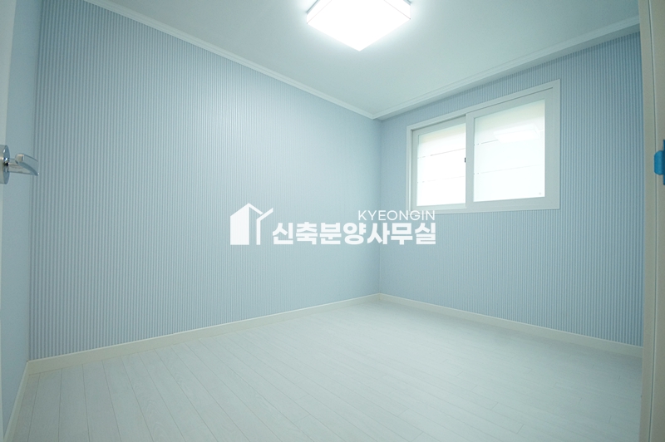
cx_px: 332
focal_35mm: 15
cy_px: 221
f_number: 5.6
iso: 800
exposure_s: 1/60
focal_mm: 10
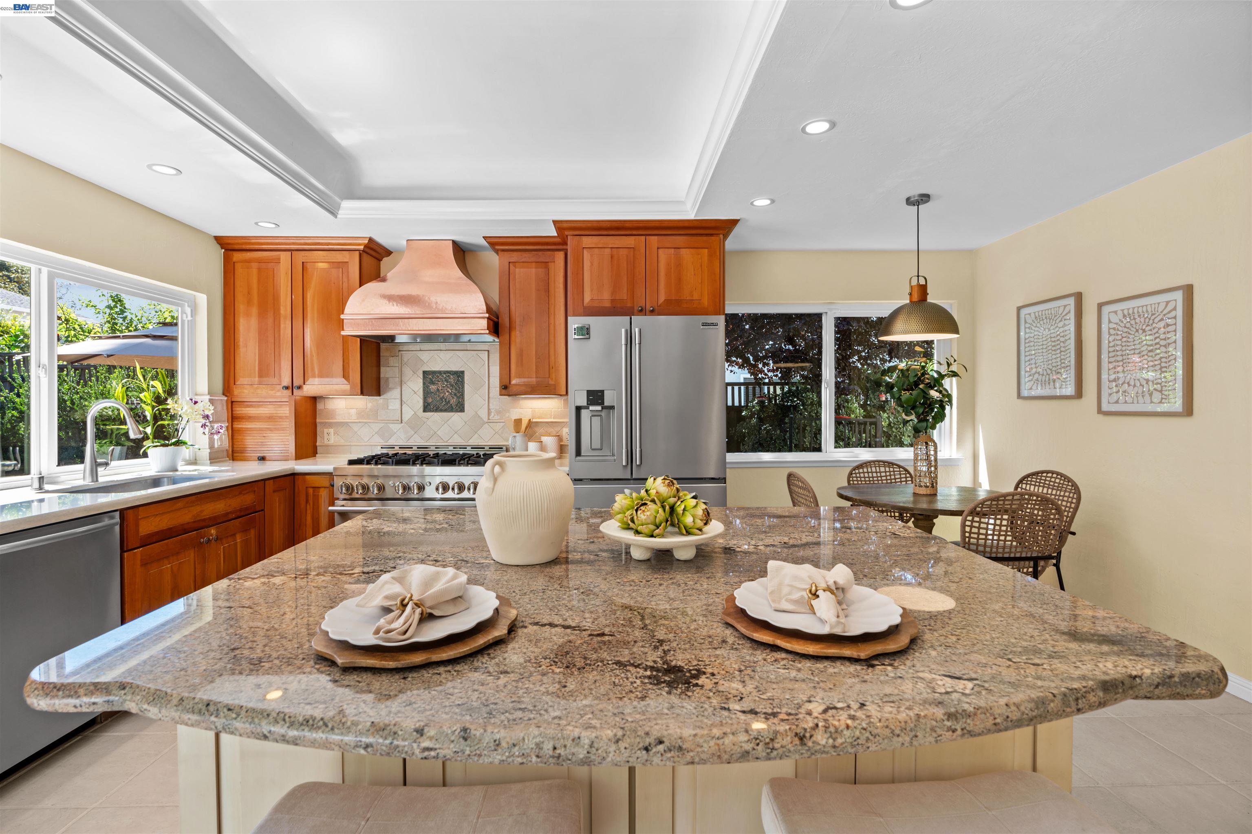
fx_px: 556
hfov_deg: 96.7
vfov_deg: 73.7
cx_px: 626
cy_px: 417
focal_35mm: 16
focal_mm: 16
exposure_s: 1/3
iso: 100
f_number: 8
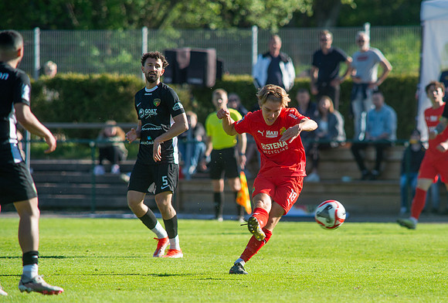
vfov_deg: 2.7
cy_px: 186
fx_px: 6507
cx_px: 279
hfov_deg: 3.9
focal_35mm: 521
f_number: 4.5
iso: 400
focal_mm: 420
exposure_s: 1/1600
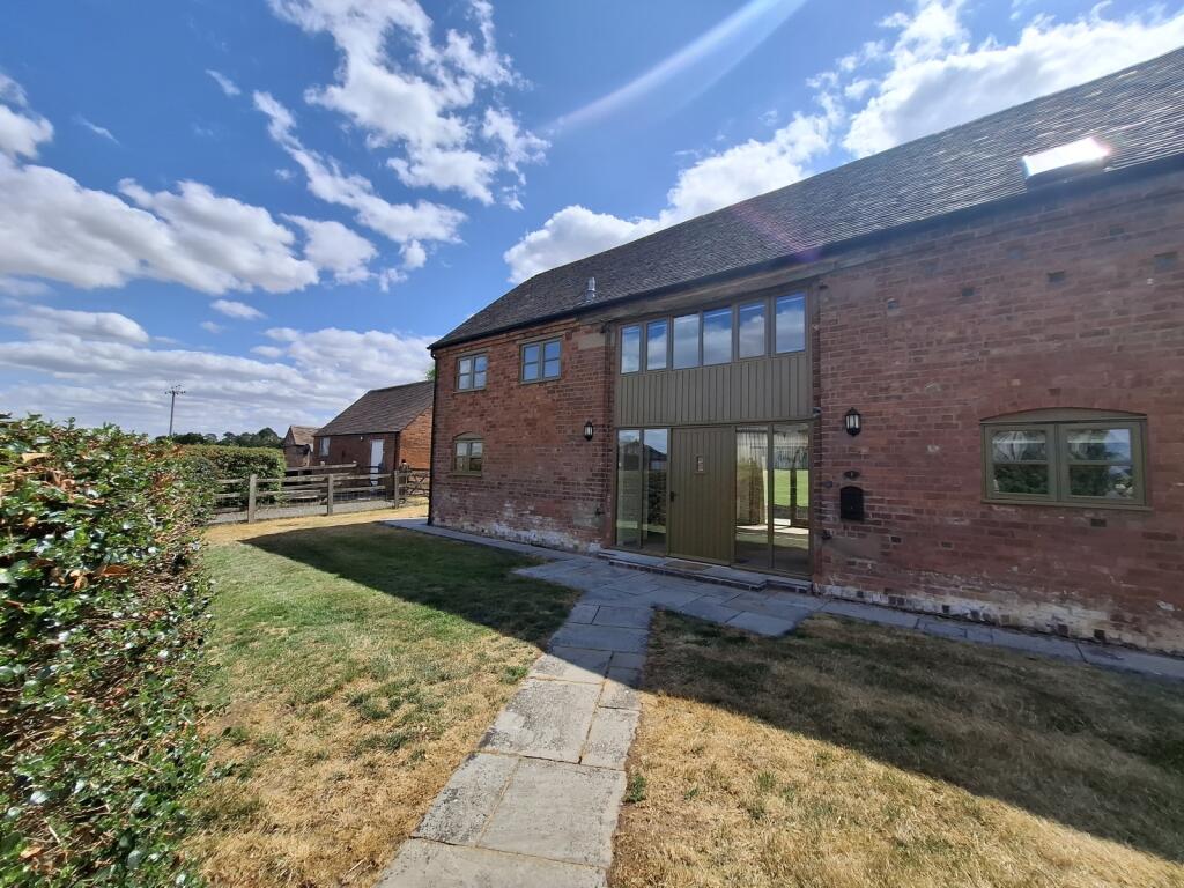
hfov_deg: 106.2
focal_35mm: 13
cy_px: 444
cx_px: 592
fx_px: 445
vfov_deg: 89.9
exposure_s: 1/1901
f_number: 2.2
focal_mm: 1.74
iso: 40
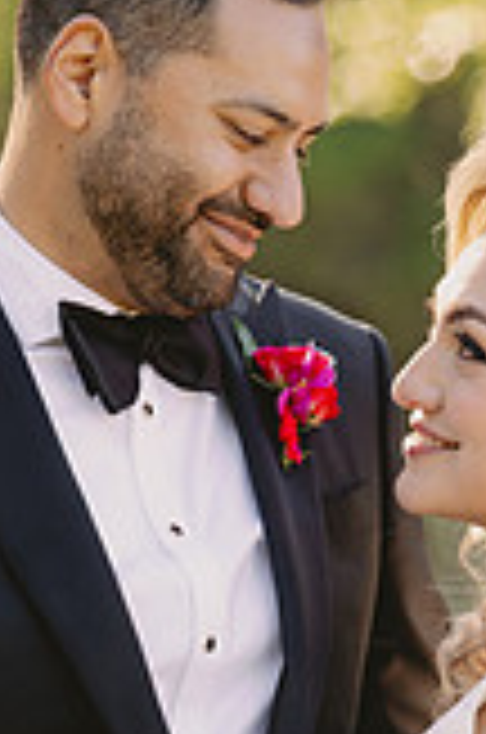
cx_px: 270
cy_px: 549
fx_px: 8276
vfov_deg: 5.1
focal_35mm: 407
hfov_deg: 3.4
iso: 400
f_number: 4
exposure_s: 1/320
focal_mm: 147
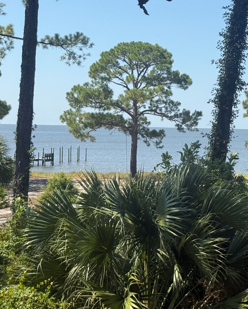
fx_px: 660
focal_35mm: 72
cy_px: 149
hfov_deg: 20.8
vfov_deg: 26.4
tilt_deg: -0.2
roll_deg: -0.9
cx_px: 226
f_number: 1.78
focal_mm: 6.76
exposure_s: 1/3704
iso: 64
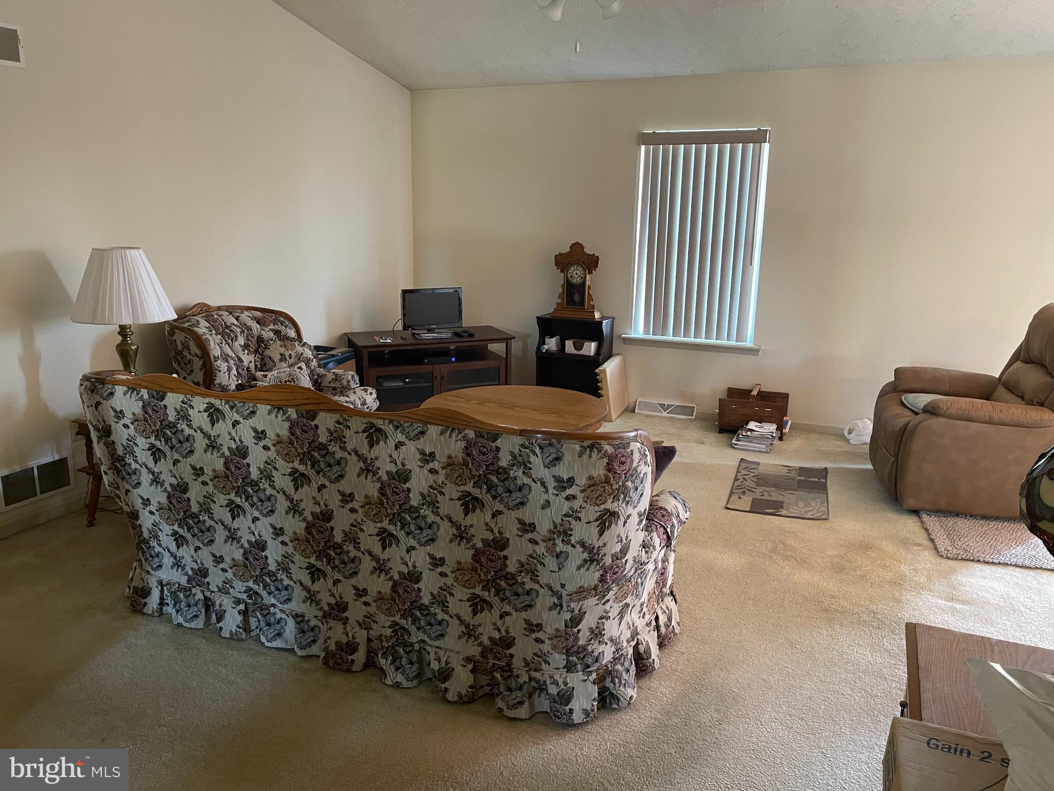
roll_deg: -0.9
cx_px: 527
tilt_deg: -14.0
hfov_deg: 67.3
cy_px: 396
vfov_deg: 53.1
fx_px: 792
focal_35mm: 26
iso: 400
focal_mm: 5.1
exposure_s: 1/40
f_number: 1.6
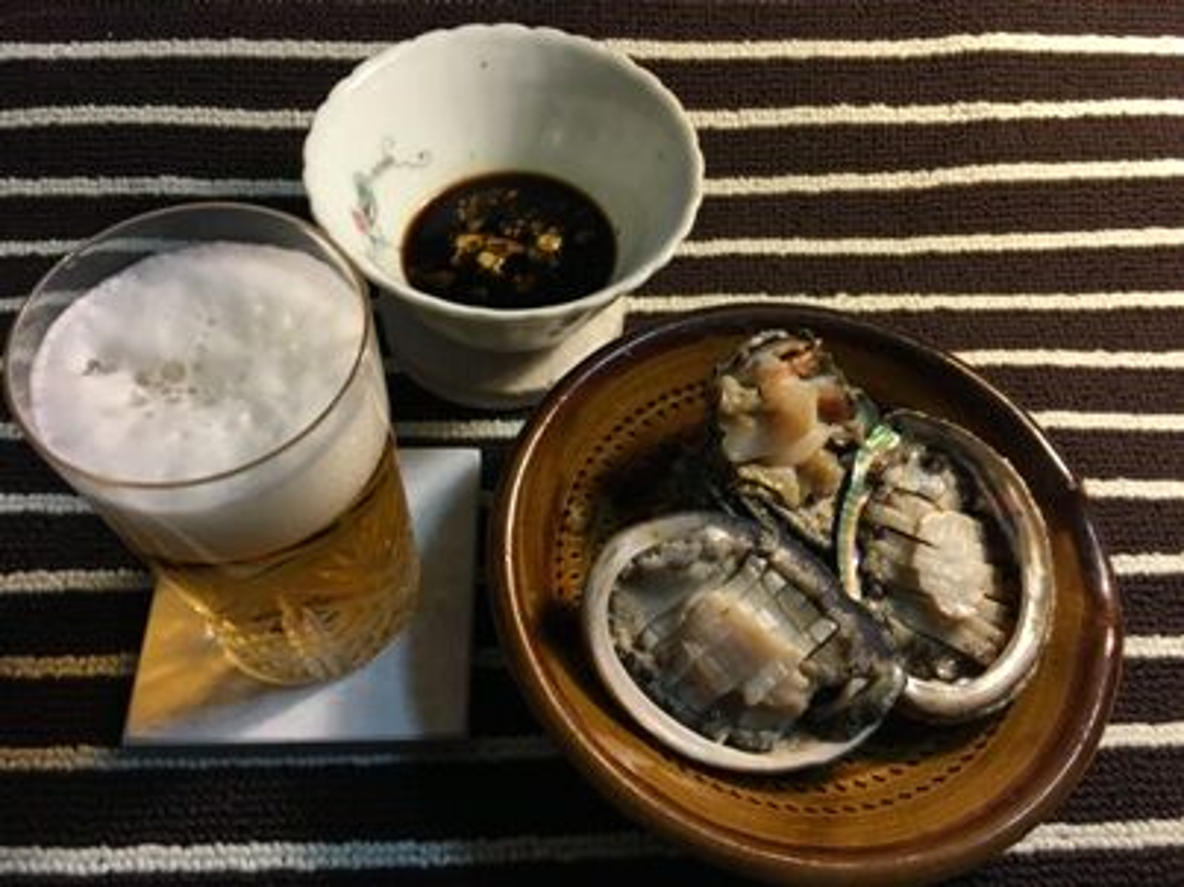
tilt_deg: -58.8
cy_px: 444
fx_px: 992
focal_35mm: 29
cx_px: 592
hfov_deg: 61.7
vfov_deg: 48.2
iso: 100
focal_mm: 4.15
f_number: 2.2
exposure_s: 1/30
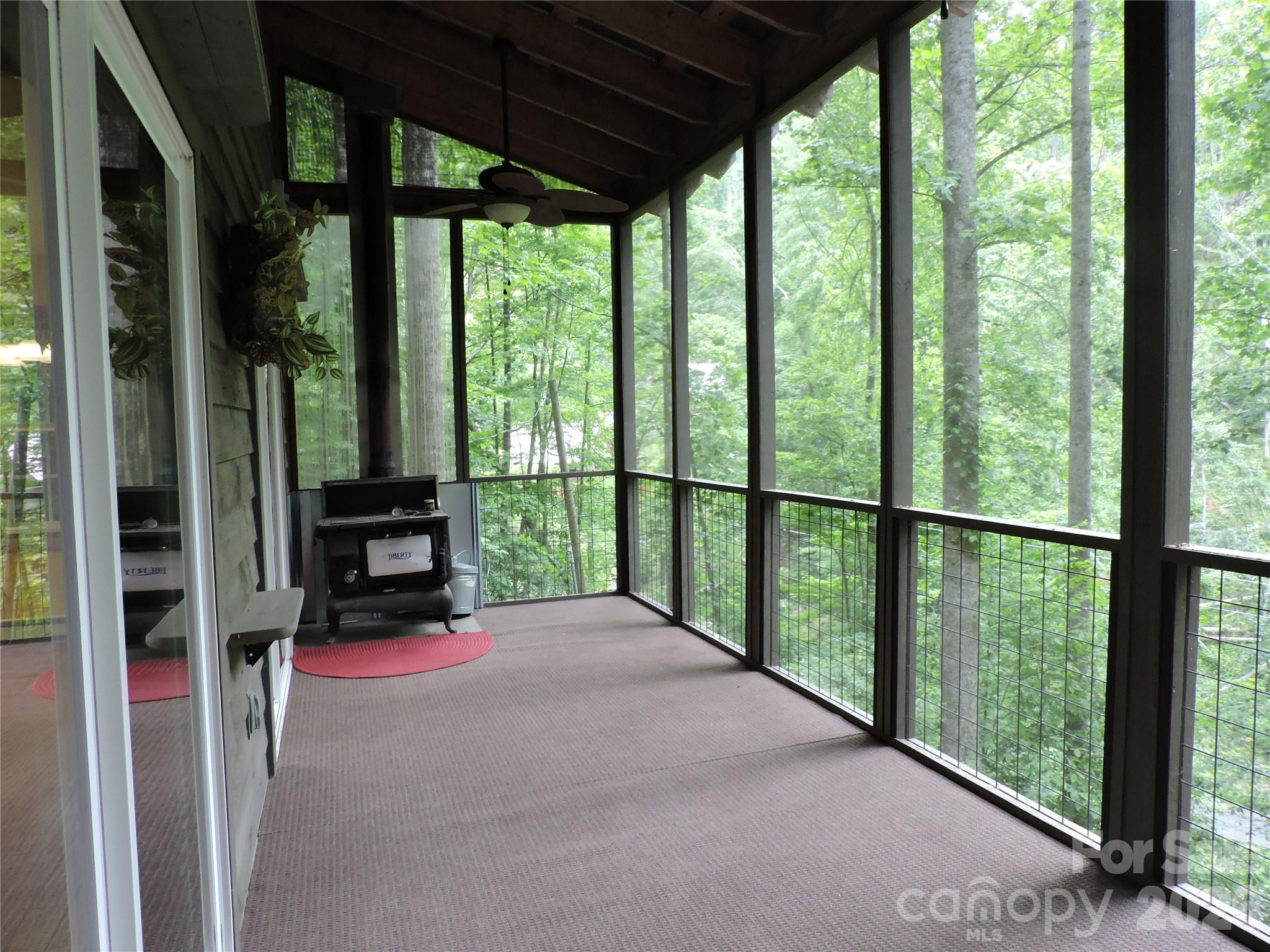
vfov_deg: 56.8
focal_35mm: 24
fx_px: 881
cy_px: 476
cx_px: 635
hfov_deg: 71.6
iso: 320
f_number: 3
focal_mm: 4.3
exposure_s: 1/30
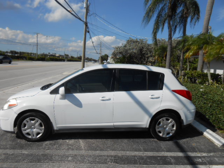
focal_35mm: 26
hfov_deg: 67.3
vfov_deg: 53.1
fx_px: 168
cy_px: 84
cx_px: 112
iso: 80
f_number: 3.5
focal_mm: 4.6
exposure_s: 1/1500
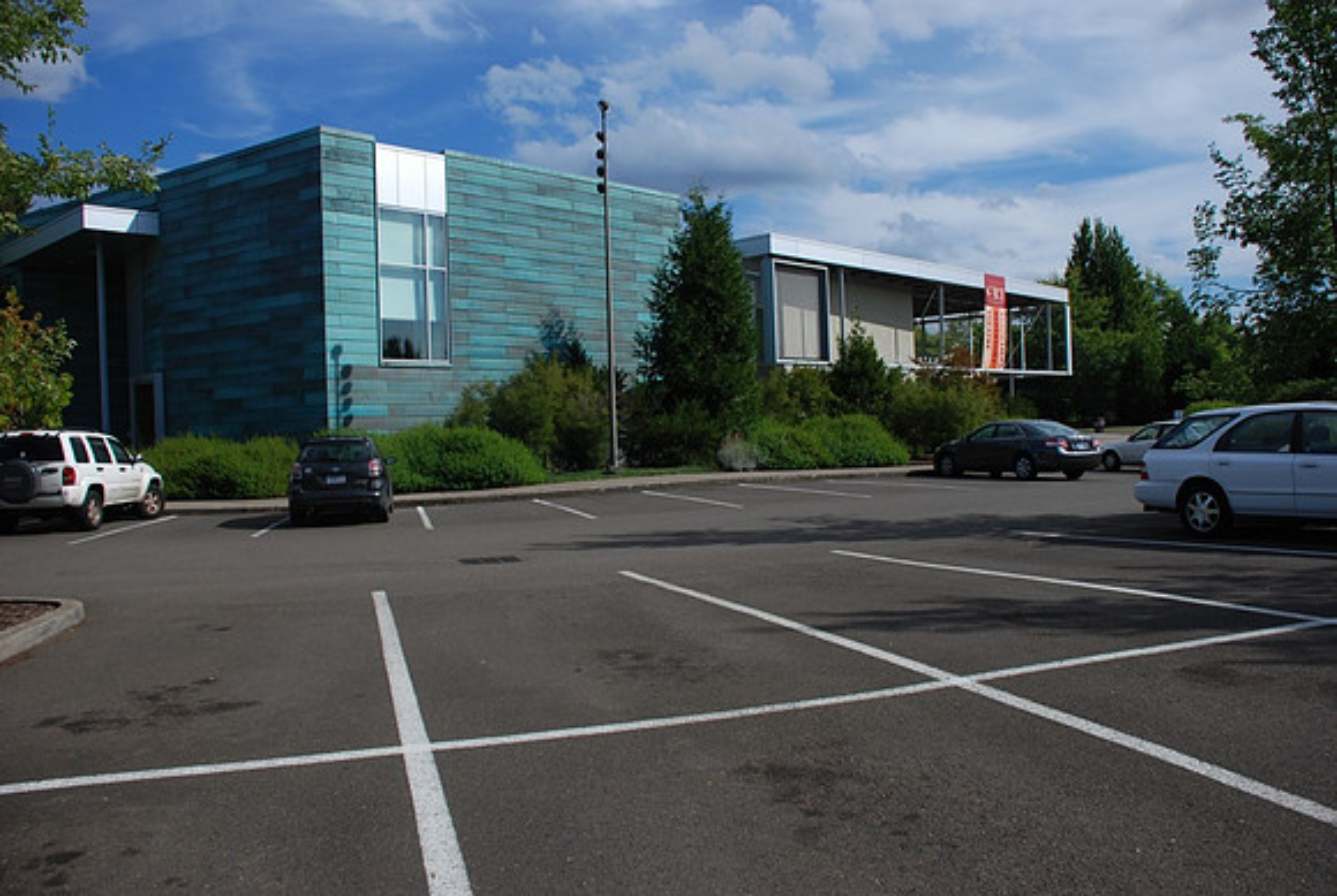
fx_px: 1116
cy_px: 448
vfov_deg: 43.8
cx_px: 668
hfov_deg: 61.8
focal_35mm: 30
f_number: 4.5
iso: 200
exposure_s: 1/2000
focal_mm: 20
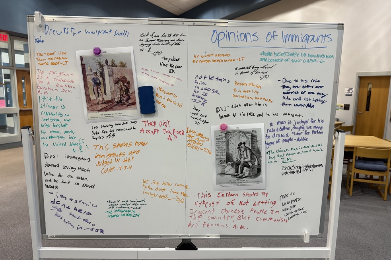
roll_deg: -0.4
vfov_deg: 49.5
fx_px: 282
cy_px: 137
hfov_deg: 69.4
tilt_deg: -9.0
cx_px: 191
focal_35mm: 26
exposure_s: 1/60
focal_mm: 6.76
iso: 160
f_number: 1.78
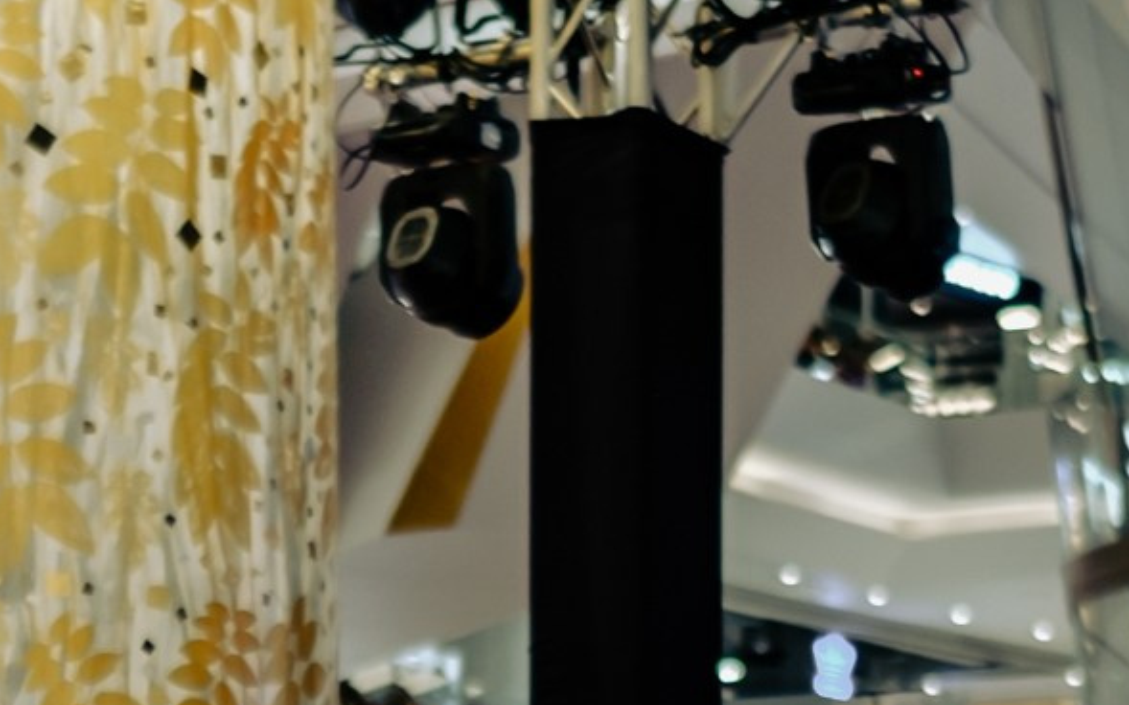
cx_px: 701
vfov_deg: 8.2
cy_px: 1194
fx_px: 4769
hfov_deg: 13.5
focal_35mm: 155
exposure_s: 1/250
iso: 200
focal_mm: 23
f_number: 1.4
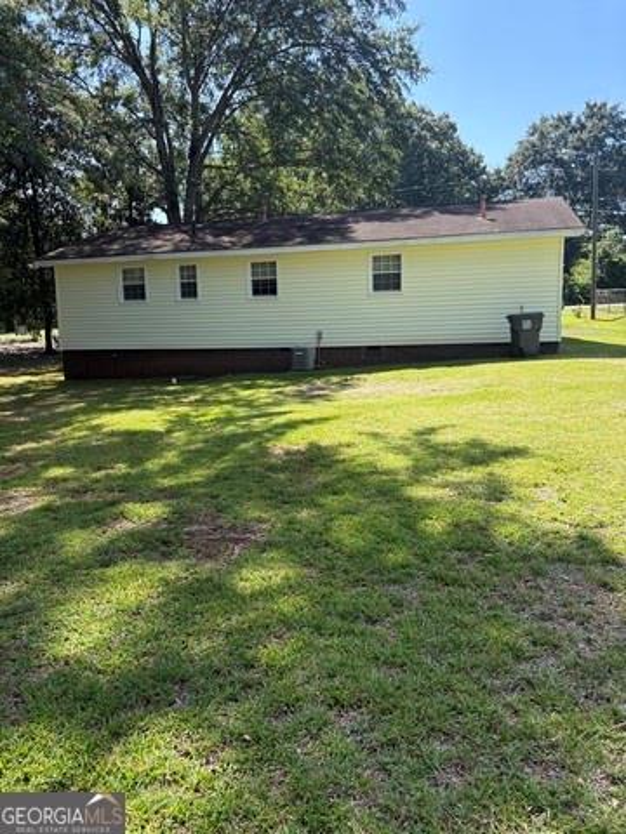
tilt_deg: -6.2
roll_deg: +1.0
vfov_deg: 67.3
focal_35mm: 26
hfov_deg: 53.1
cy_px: 417
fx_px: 627
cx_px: 313
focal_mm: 5.96
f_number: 1.6
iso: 50
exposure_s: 1/973
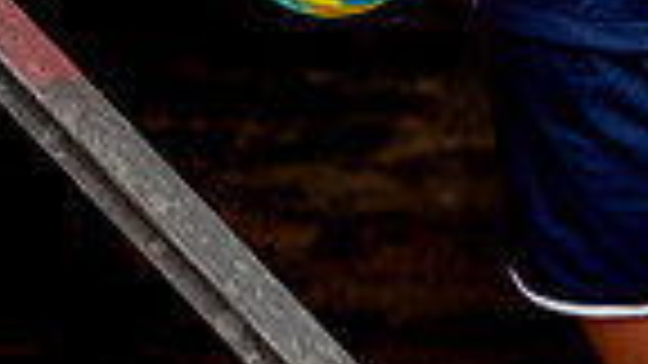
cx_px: 594
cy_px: -503
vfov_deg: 6.9
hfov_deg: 12.8
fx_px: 2869
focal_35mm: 167
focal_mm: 51
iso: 100
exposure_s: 1/250
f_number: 4.5
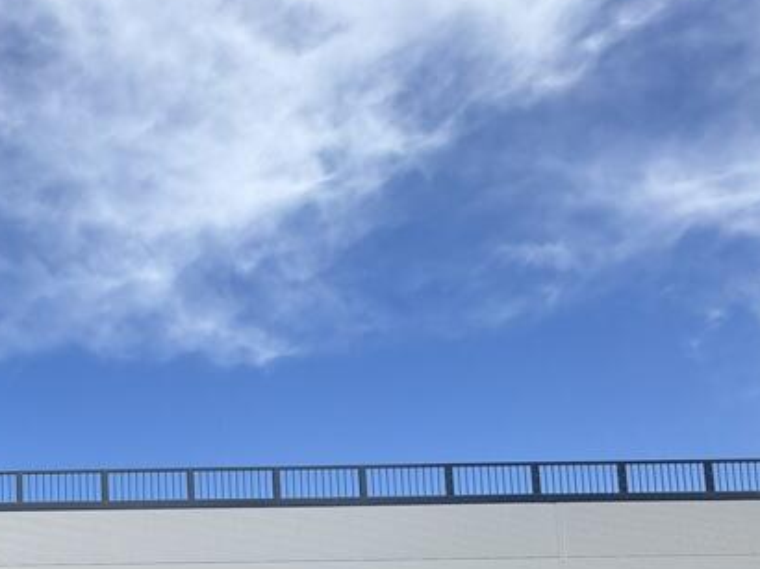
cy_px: 684
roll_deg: +0.6
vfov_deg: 33.2
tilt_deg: +4.3
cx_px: -82
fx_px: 768
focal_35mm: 35
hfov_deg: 41.6
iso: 50
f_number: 2.2
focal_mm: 2.22
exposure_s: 1/1299
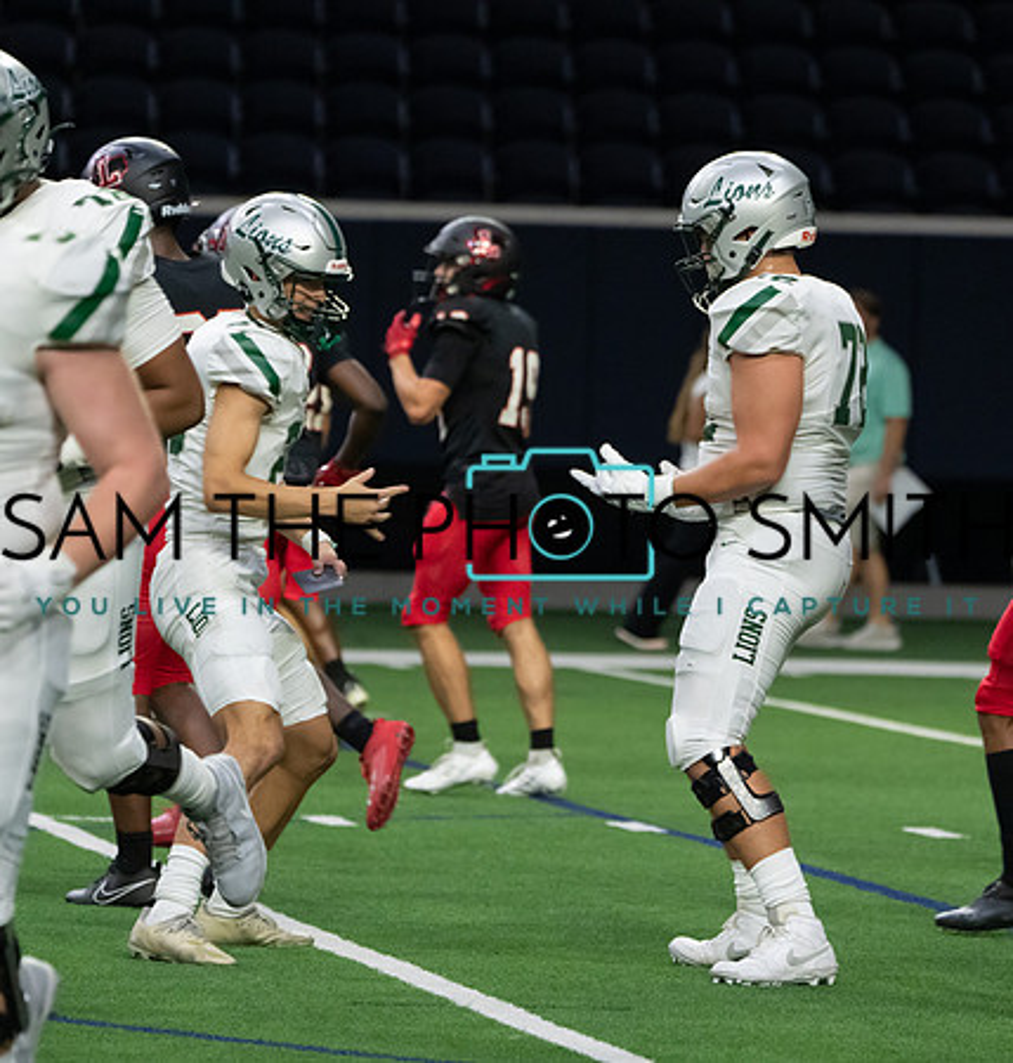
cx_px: 583
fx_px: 11110
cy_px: 547
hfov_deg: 5.2
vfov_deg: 5.5
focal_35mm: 327
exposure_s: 1/400
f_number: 5.6
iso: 5000
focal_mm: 244
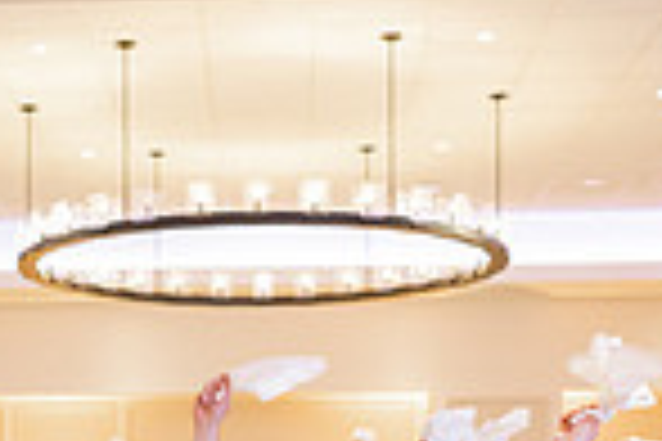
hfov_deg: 21.1
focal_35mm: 95
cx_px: 90
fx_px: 1747
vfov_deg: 13.8
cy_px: 596
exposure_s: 1/250
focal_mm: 24
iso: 4000
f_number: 1.4
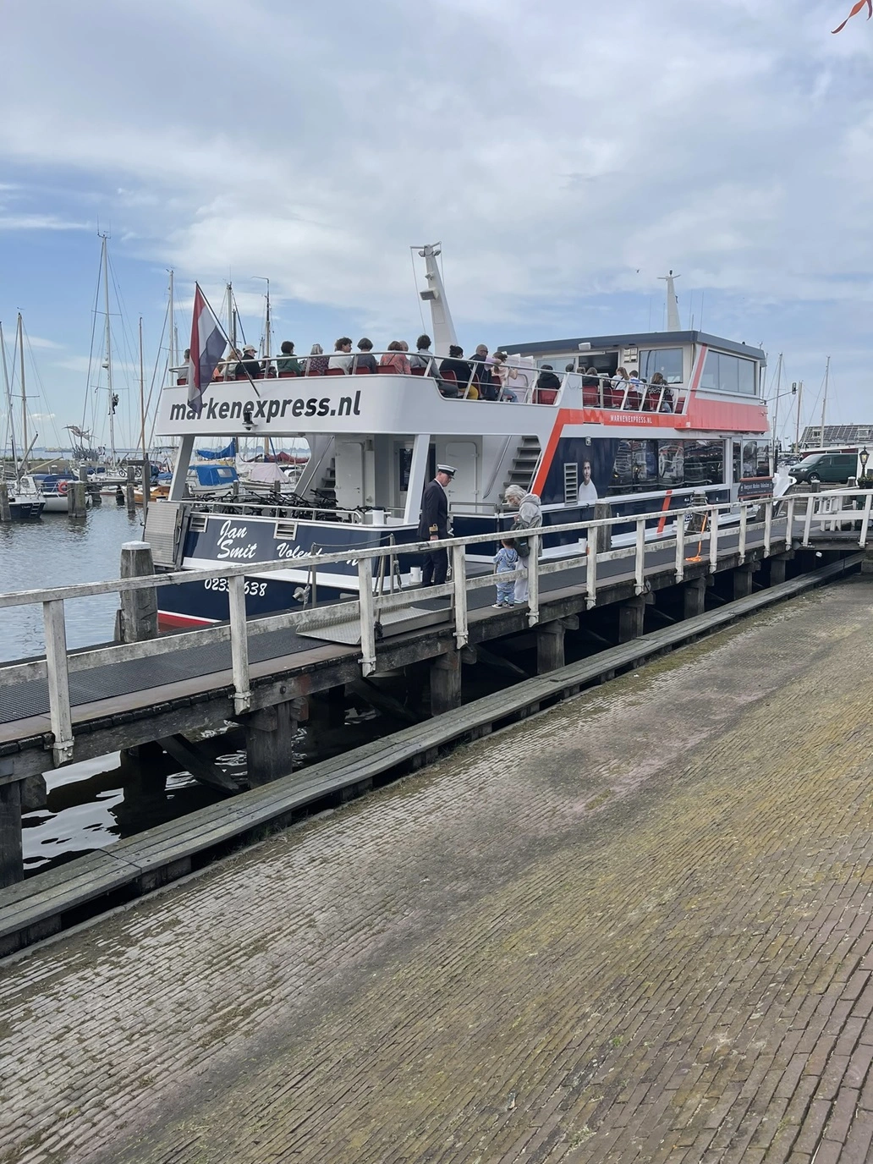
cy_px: 582
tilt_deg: -8.7
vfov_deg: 69.4
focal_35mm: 25
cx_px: 436
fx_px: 841
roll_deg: -0.7
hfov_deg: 54.9
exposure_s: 1/2387
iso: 32
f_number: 1.6
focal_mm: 5.1
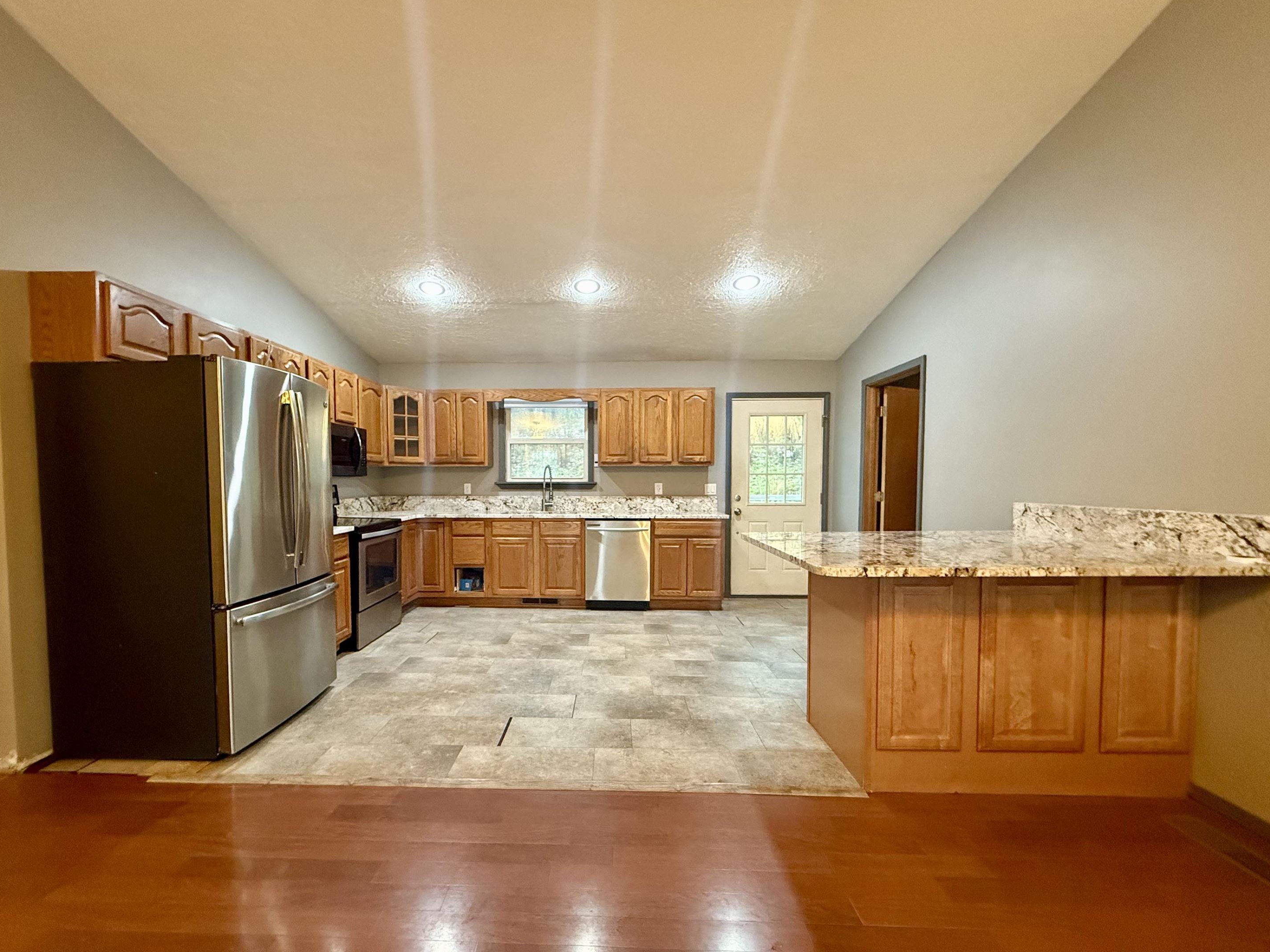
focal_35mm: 15
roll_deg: -0.1
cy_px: 507
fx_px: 550
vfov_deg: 81.6
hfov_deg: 98.1
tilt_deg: -2.6
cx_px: 597
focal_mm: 2.22
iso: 800
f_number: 2.2
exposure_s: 1/60
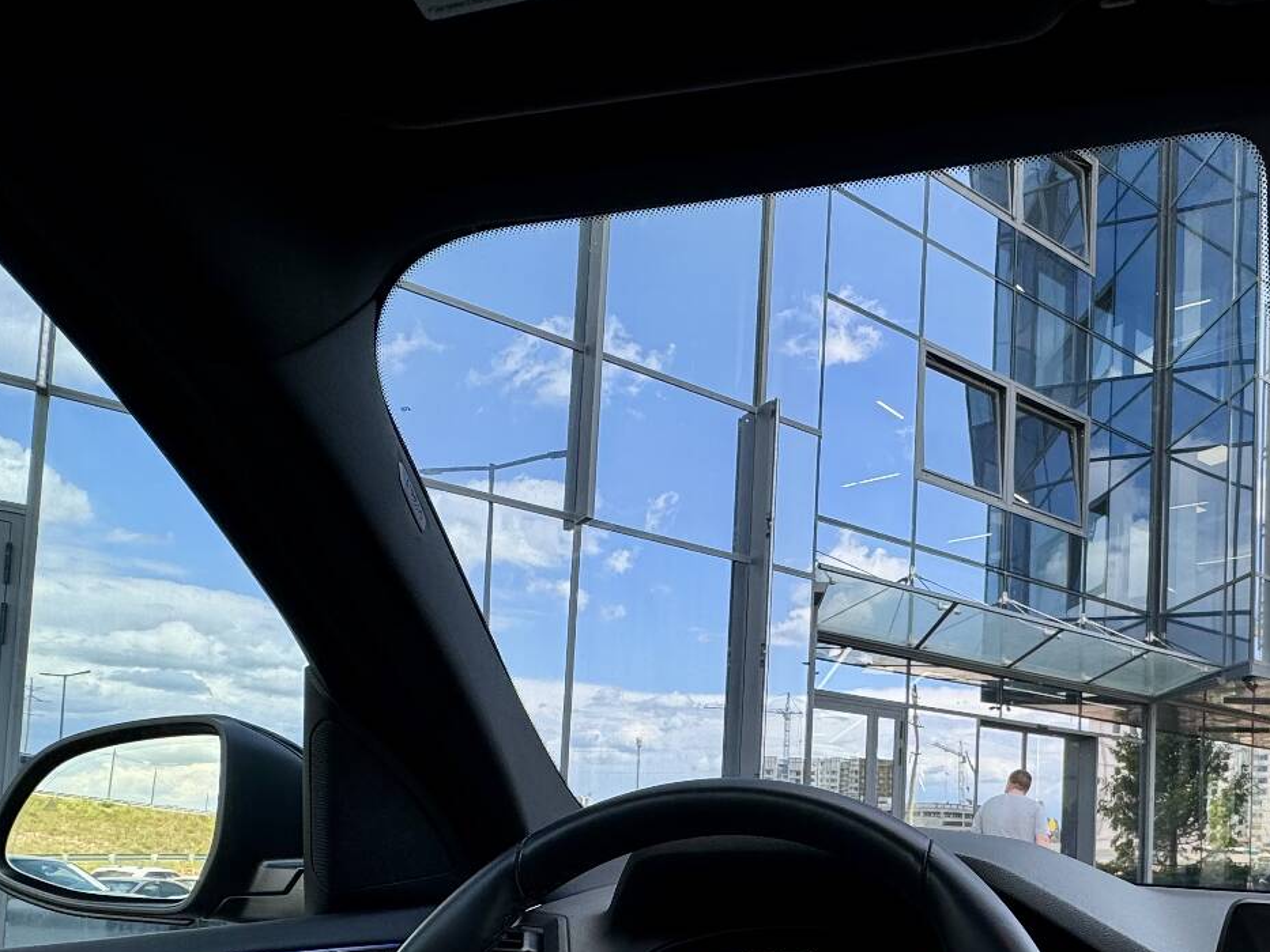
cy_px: 778
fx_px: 991
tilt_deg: +3.3
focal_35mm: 27
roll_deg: -3.0
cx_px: 845
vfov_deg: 48.1
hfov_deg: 63.7
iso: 40
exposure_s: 1/386
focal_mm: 2.22
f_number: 2.2
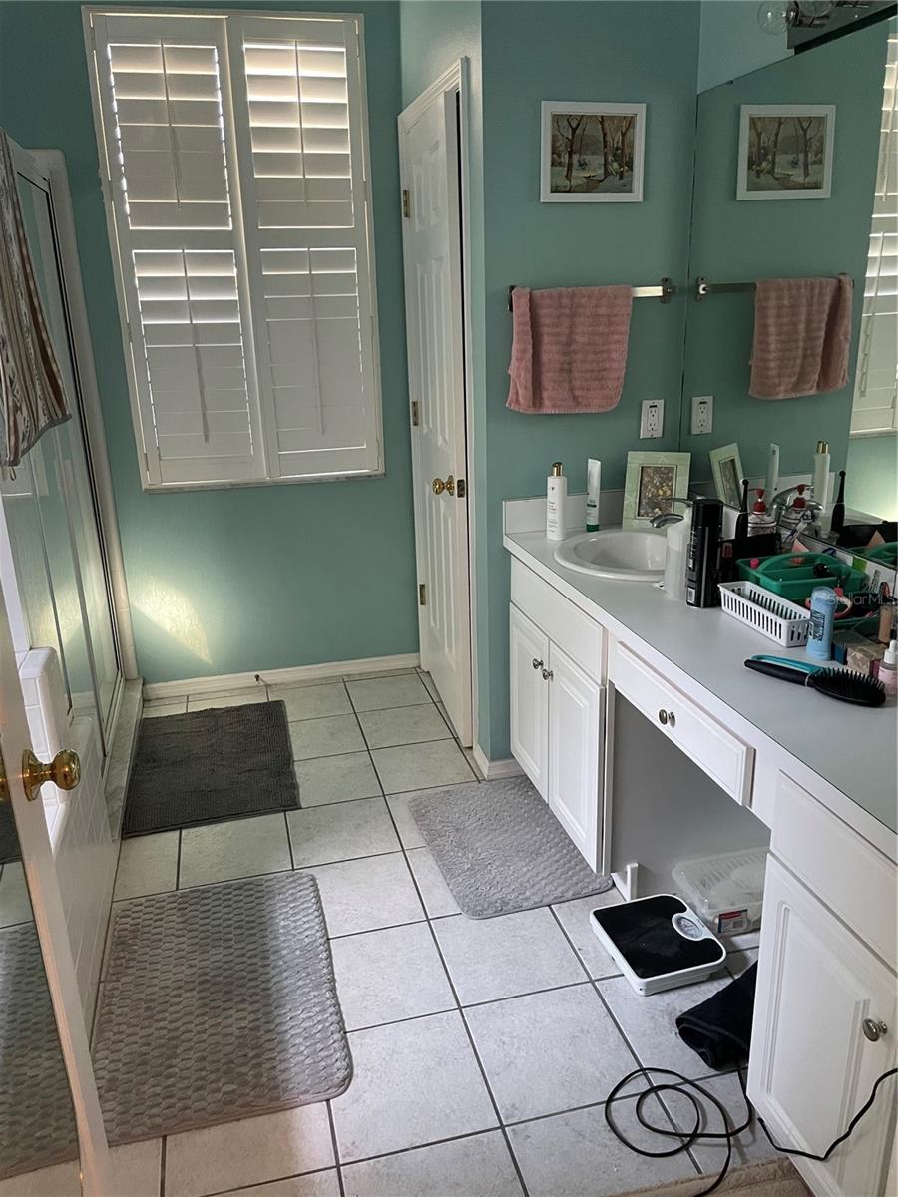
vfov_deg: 67.3
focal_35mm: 26
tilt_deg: -17.1
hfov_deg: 53.1
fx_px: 899
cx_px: 449
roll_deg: +1.3
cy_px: 598
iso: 400
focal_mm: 4.2
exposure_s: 1/60
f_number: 1.6
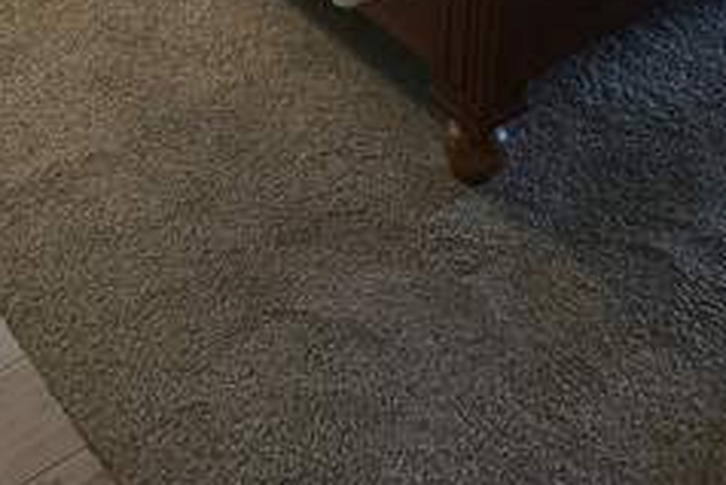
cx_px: 332
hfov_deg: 30.0
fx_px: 1352
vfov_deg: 16.2
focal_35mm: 67
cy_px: -458
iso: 320
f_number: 1.78
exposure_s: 1/60
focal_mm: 6.86
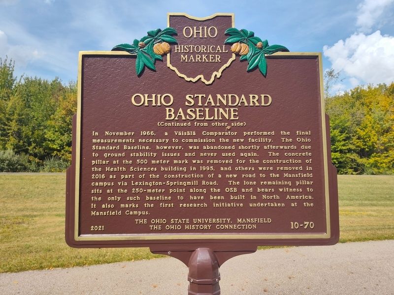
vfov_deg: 58.9
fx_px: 262
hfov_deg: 73.9
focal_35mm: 23
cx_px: 197
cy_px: 148
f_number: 1.8
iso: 100
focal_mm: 5.56
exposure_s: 1/1623
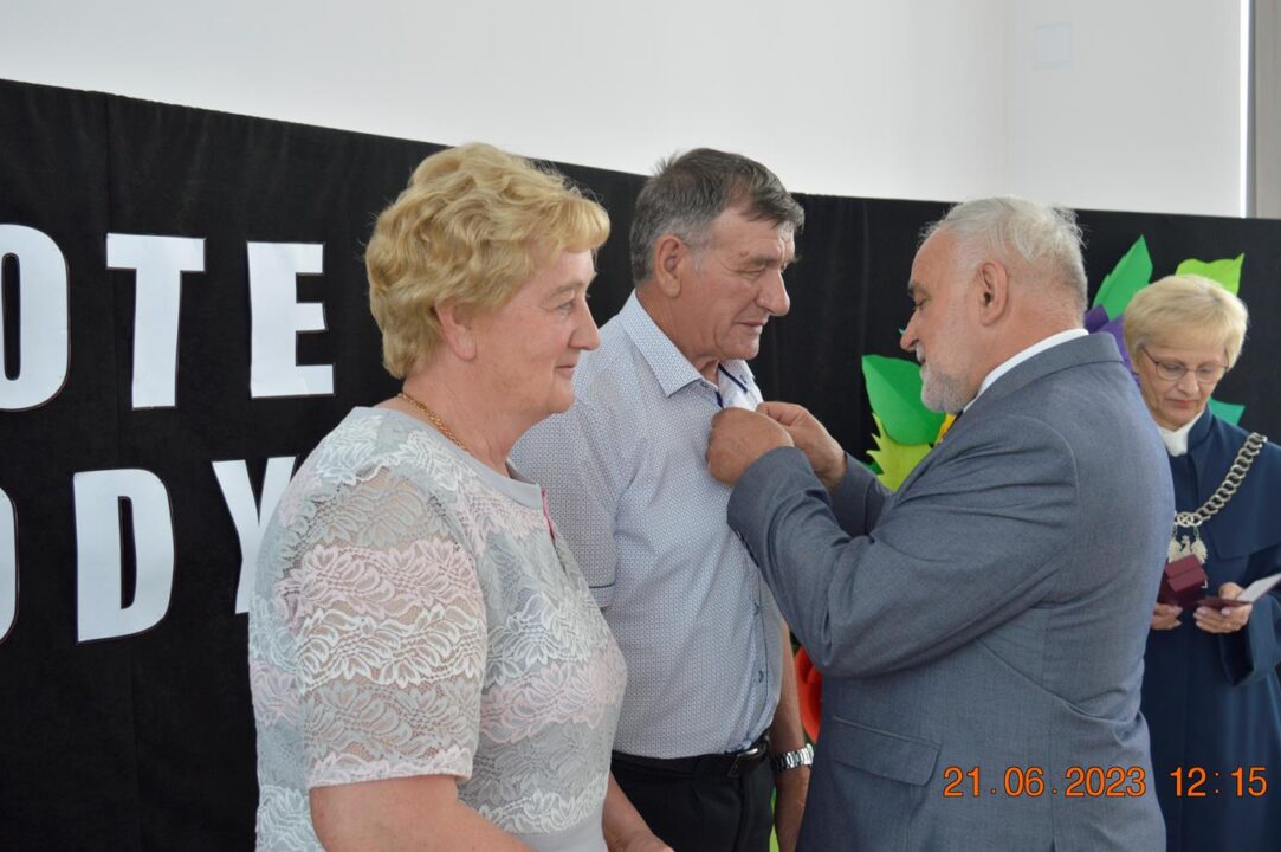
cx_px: 692
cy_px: 381
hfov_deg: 46.8
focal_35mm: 42
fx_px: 1477
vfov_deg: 32.1
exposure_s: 1/125
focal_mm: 25
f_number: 5.6
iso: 400
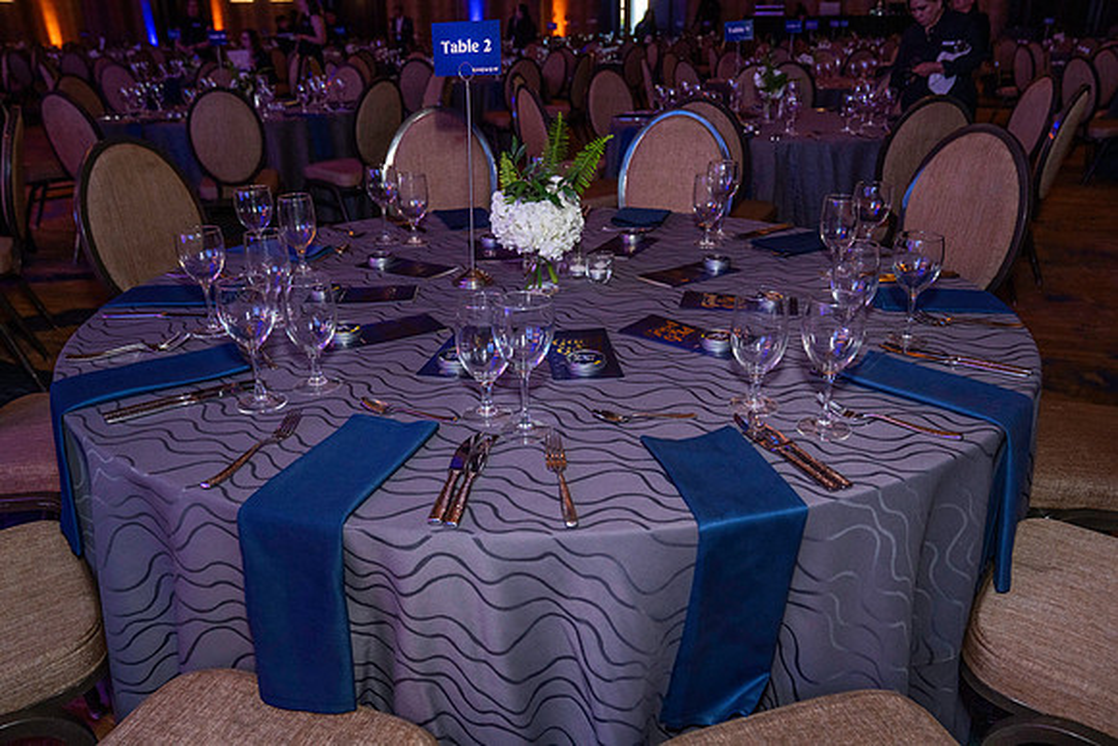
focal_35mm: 28
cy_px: 373
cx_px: 559
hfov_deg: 65.5
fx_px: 870
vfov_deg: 46.4
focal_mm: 28
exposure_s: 1/160
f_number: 4.5
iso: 2500
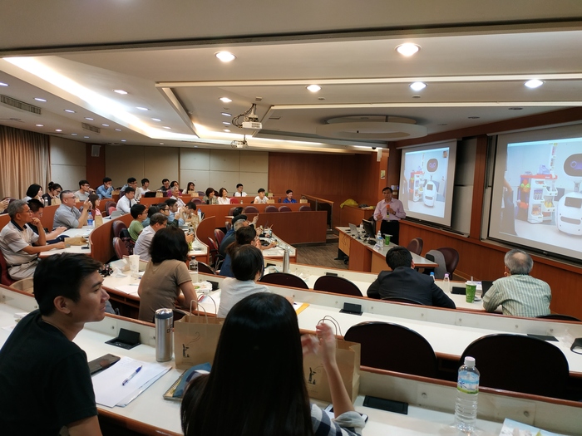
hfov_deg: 71.6
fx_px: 404
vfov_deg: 56.8
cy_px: 218
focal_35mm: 24
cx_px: 291
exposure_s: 1/24
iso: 200
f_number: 1.9
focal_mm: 3.94
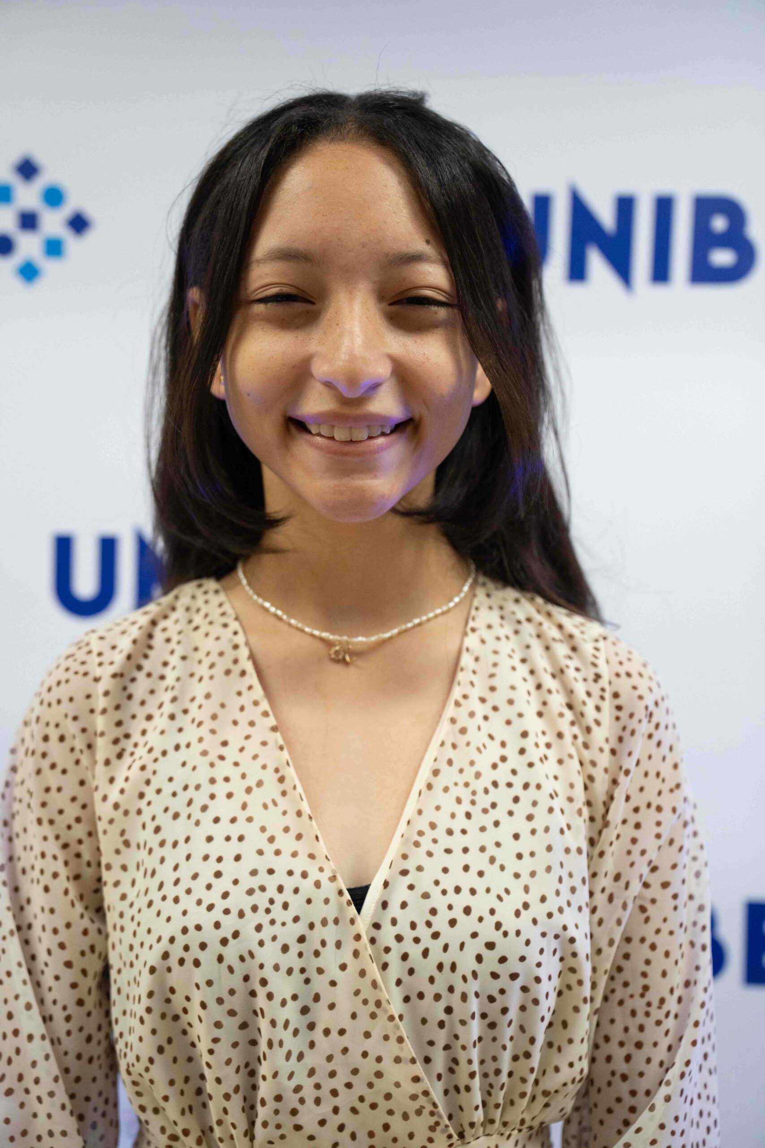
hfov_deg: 26.5
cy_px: 574
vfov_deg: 38.9
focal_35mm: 51
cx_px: 382
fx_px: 1625
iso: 4000
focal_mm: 51
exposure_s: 1/640
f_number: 2.8
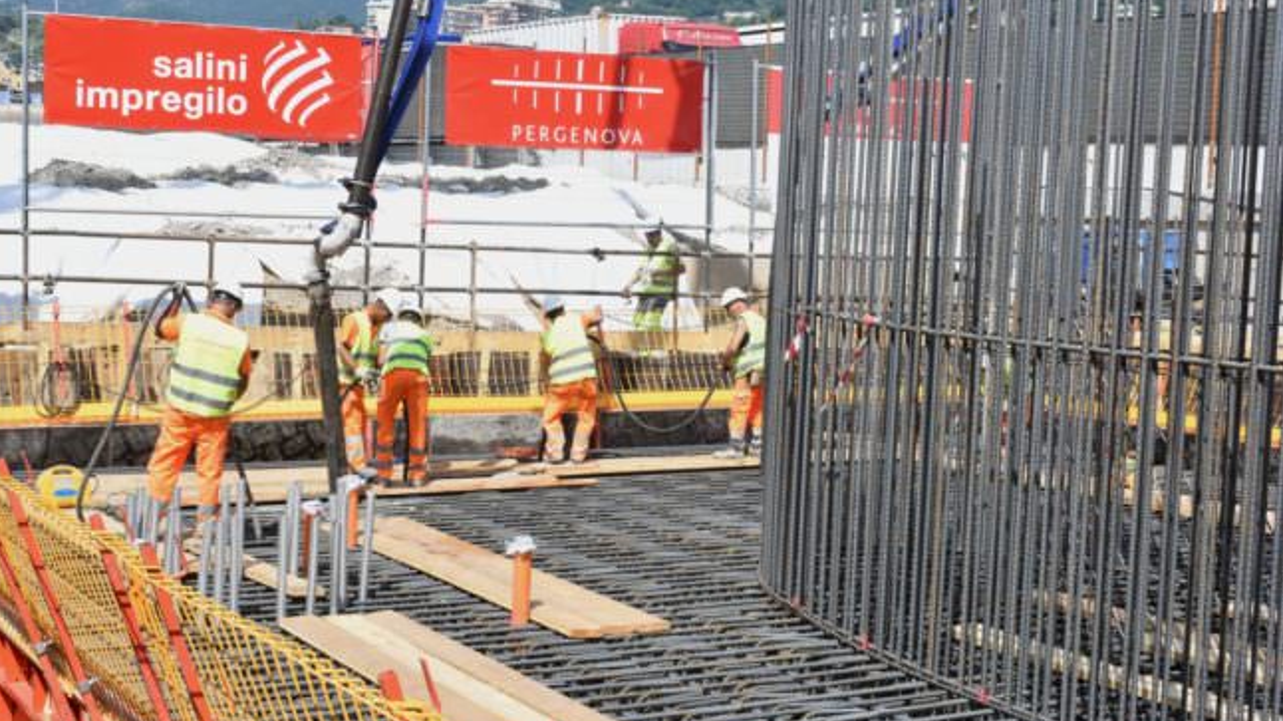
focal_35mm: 58
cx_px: 642
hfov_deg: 36.0
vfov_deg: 20.7
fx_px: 1973
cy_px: 350
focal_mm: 55
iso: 400
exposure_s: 1/250
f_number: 11
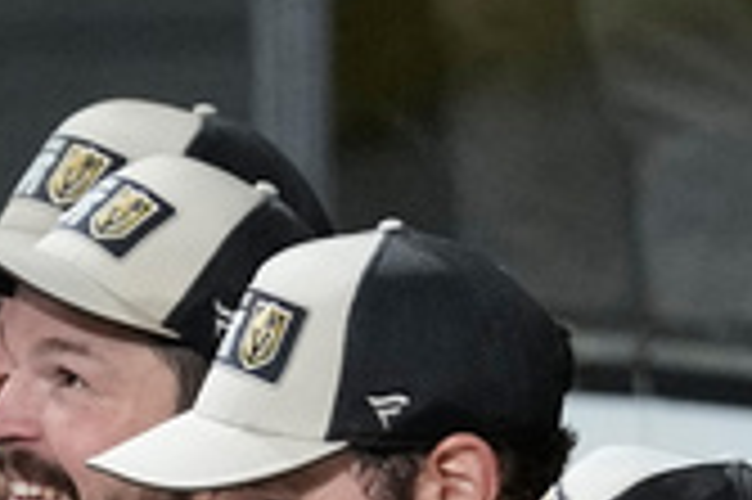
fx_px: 38293
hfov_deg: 1.1
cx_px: -608
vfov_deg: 0.7
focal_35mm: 1835
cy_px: 1405
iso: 3200
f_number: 2.8
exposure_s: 1/2500
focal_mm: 200
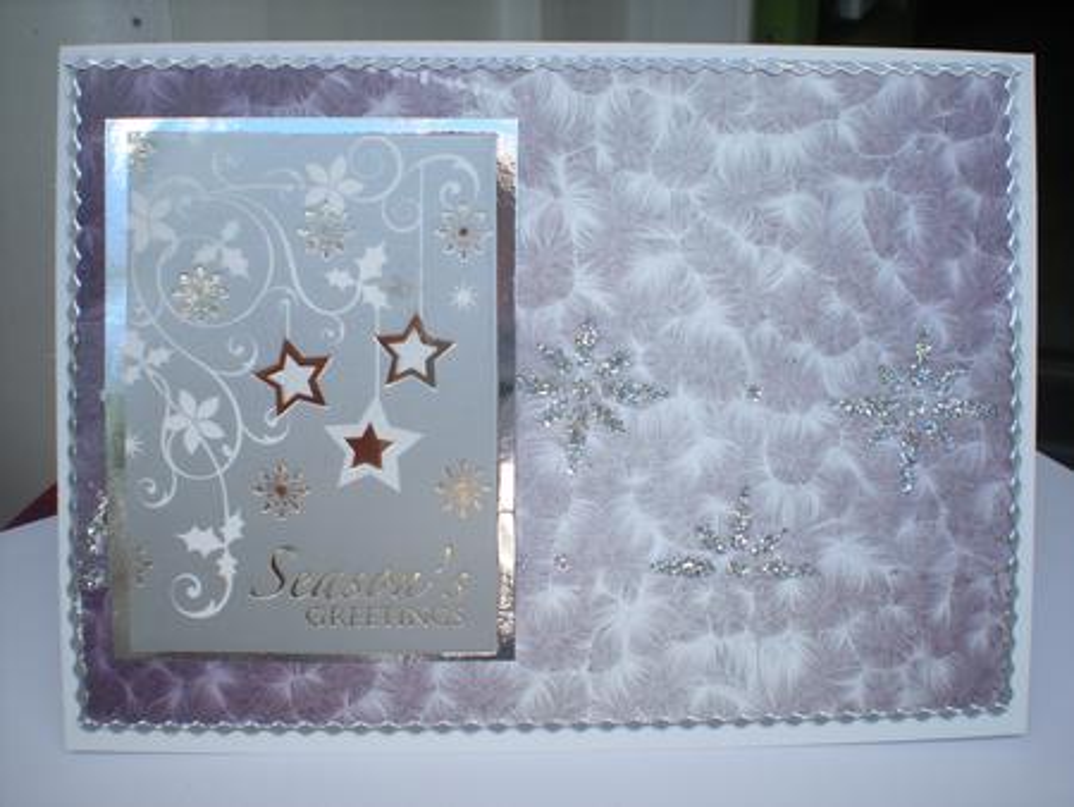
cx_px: 537
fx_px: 1180
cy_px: 404
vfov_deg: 37.8
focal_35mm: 38
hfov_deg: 49.0
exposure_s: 1/188
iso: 64
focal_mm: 6.3
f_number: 4.6
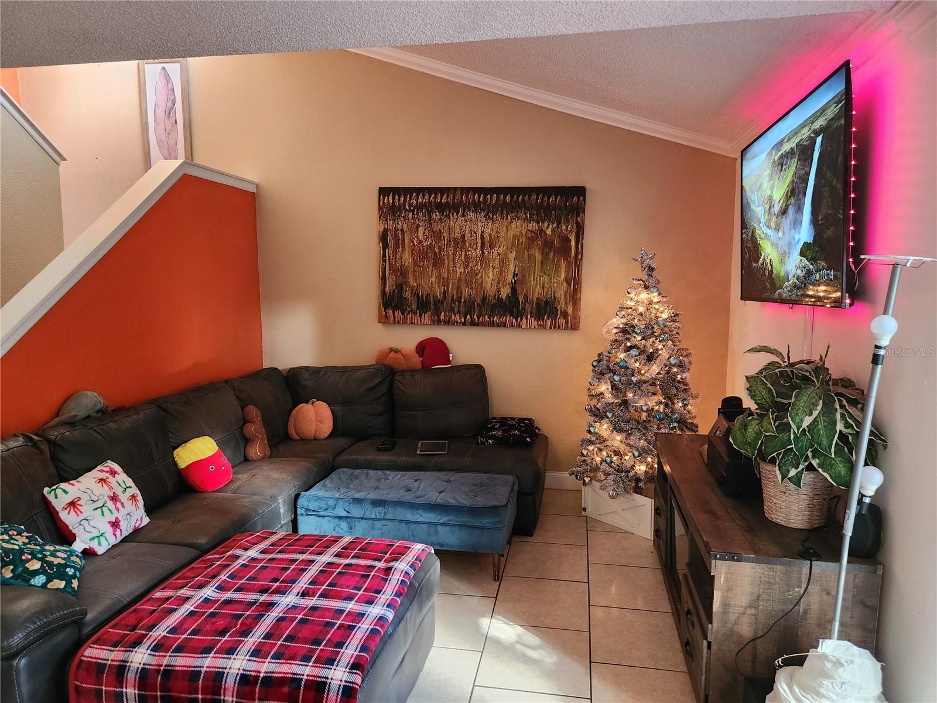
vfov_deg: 58.9
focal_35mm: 23
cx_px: 468
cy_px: 352
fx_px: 623
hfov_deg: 73.9
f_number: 1.8
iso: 800
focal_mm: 5.4
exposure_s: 1/60
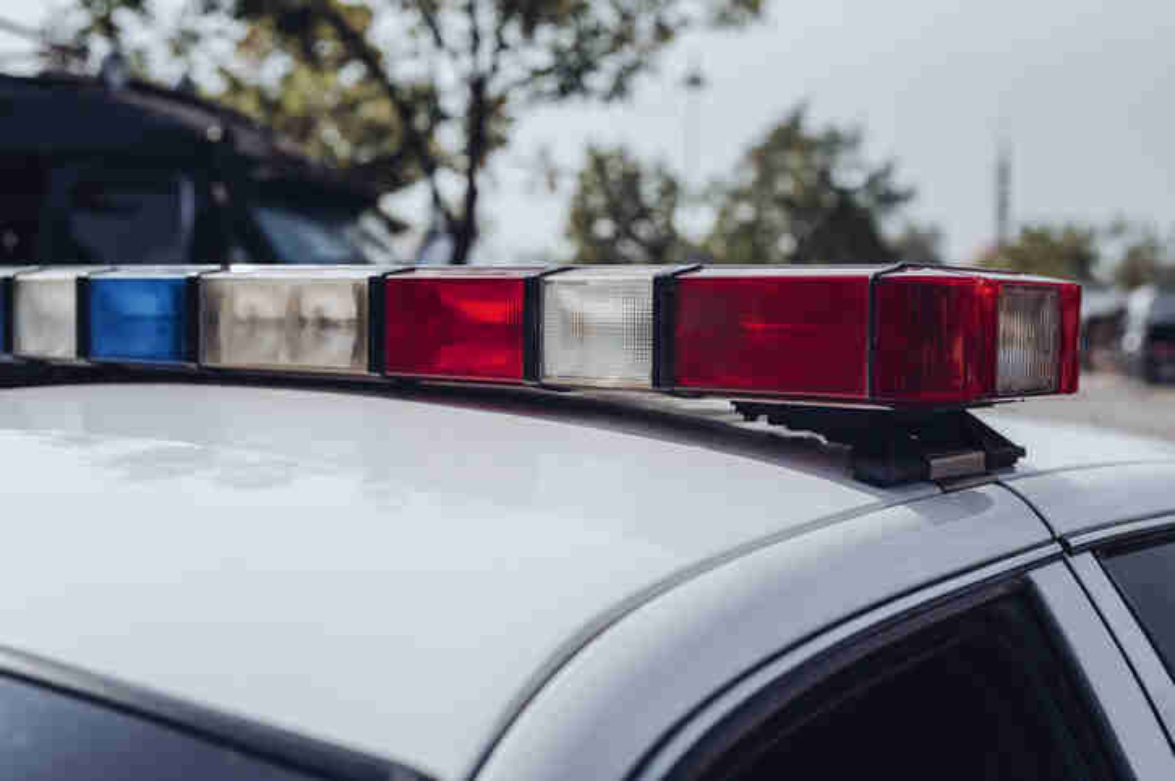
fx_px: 1630
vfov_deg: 26.9
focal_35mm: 50
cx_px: 588
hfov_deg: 39.6
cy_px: 390
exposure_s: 1/1250
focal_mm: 50
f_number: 4
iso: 64
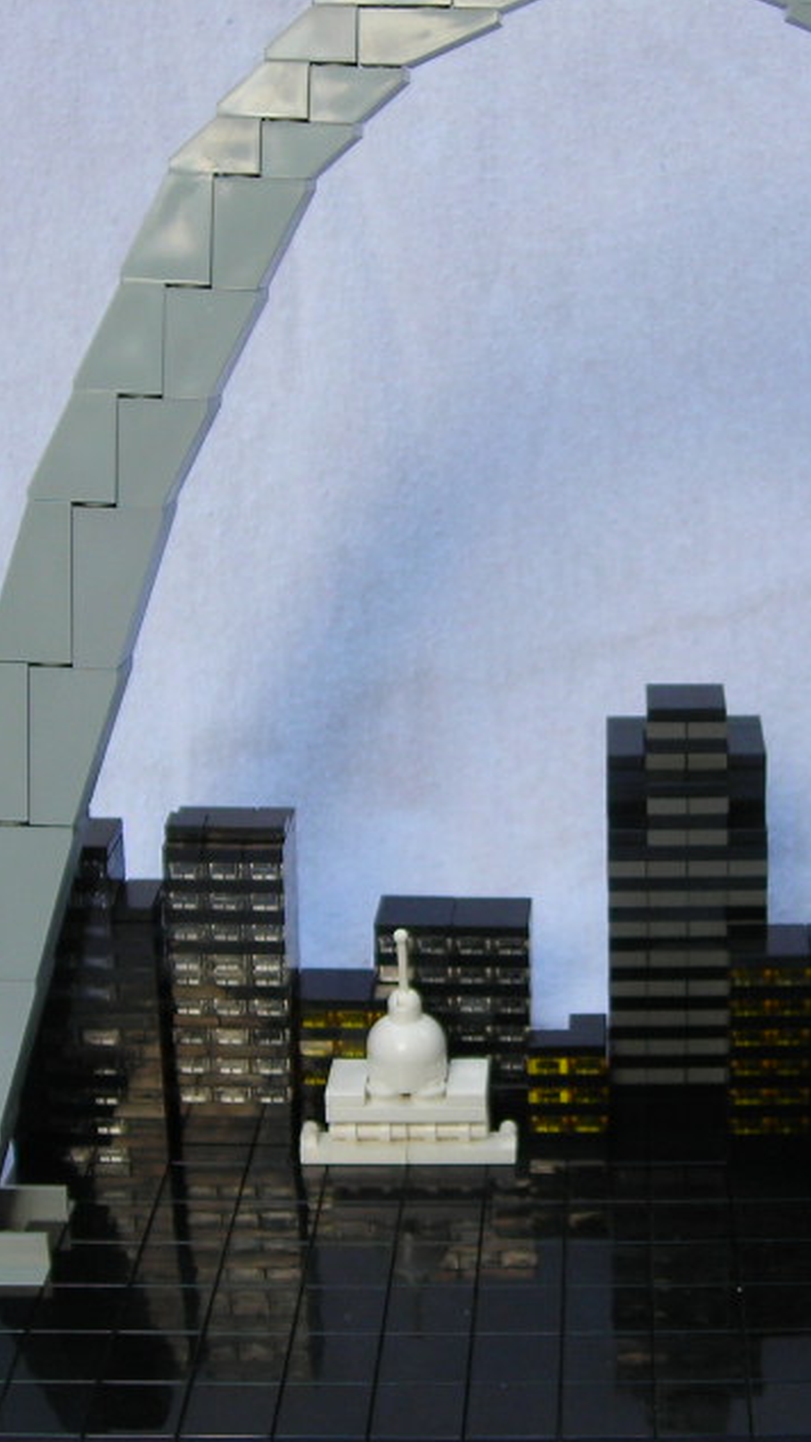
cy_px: 686
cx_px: 617
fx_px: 2562
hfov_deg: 17.9
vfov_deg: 31.4
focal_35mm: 67
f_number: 3.2
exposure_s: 1/140
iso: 50
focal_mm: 6.3
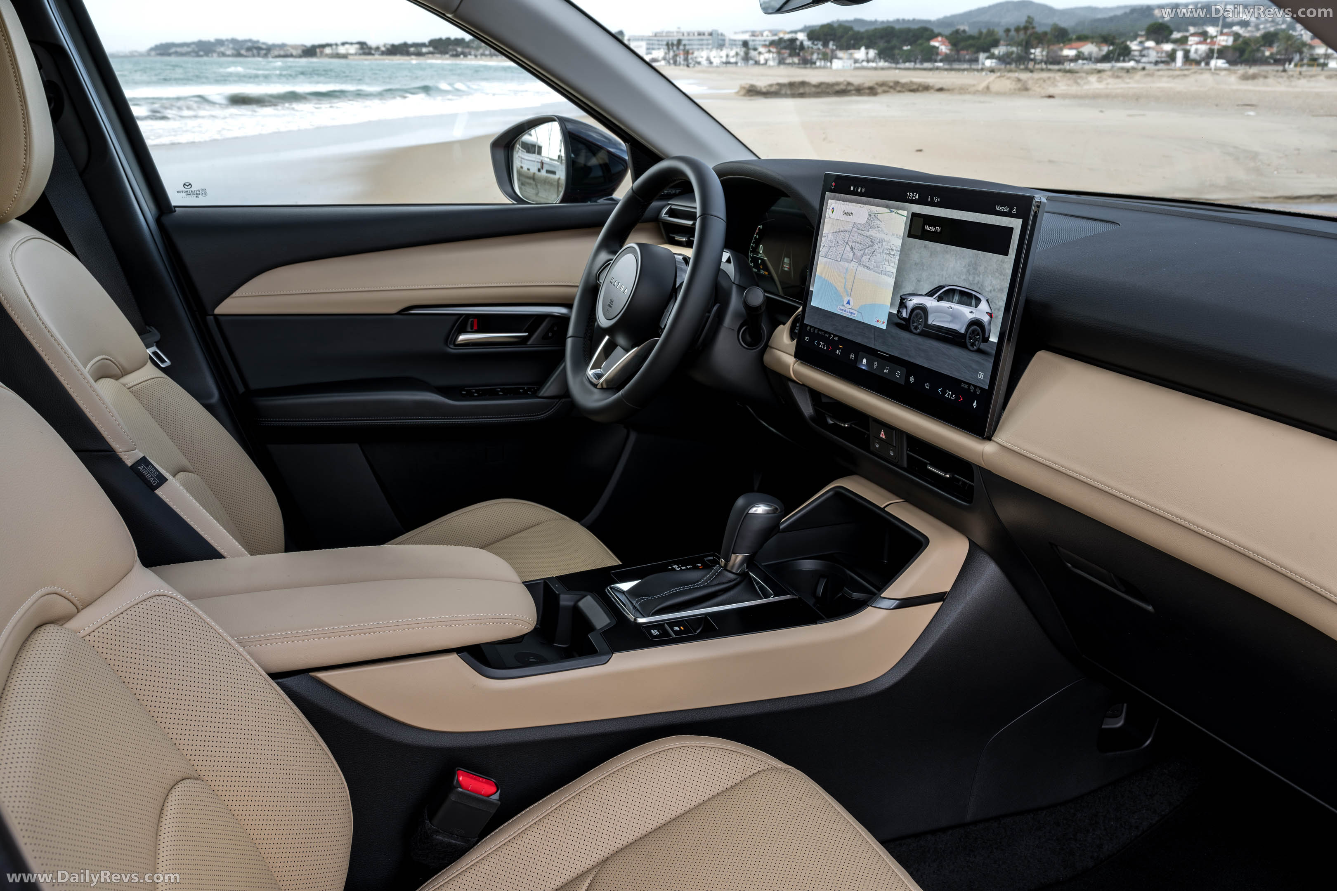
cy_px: 446
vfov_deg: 43.6
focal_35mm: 30
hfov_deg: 61.9
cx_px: 668
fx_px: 1114
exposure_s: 1/8
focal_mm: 30
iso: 160
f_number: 13
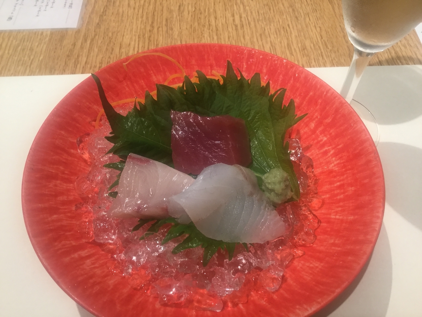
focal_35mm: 31
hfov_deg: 58.4
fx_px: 378
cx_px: 211
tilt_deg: -54.1
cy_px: 158
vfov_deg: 45.4
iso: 50
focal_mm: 3.3
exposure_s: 1/30
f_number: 2.4
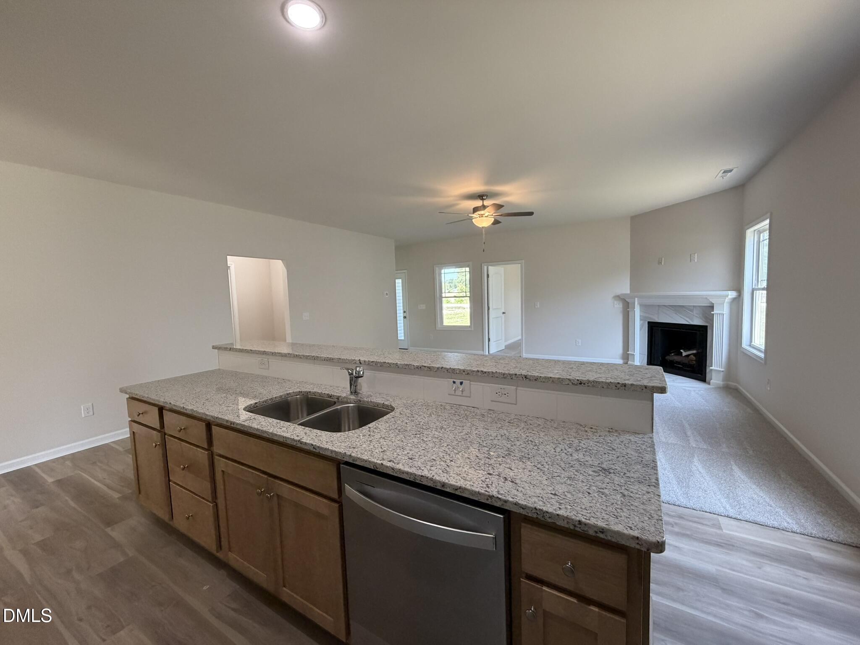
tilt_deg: -3.7
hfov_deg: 102.1
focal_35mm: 14
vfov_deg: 85.7
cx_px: 430
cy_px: 322
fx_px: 348
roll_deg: +2.3
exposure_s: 1/120
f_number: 2.2
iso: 250
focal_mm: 2.22
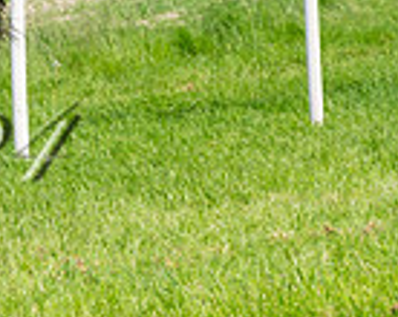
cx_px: -275
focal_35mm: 551
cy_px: -46
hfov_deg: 3.5
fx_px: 6481
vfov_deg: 2.8
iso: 200
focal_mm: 120
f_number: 5.6
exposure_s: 1/1250
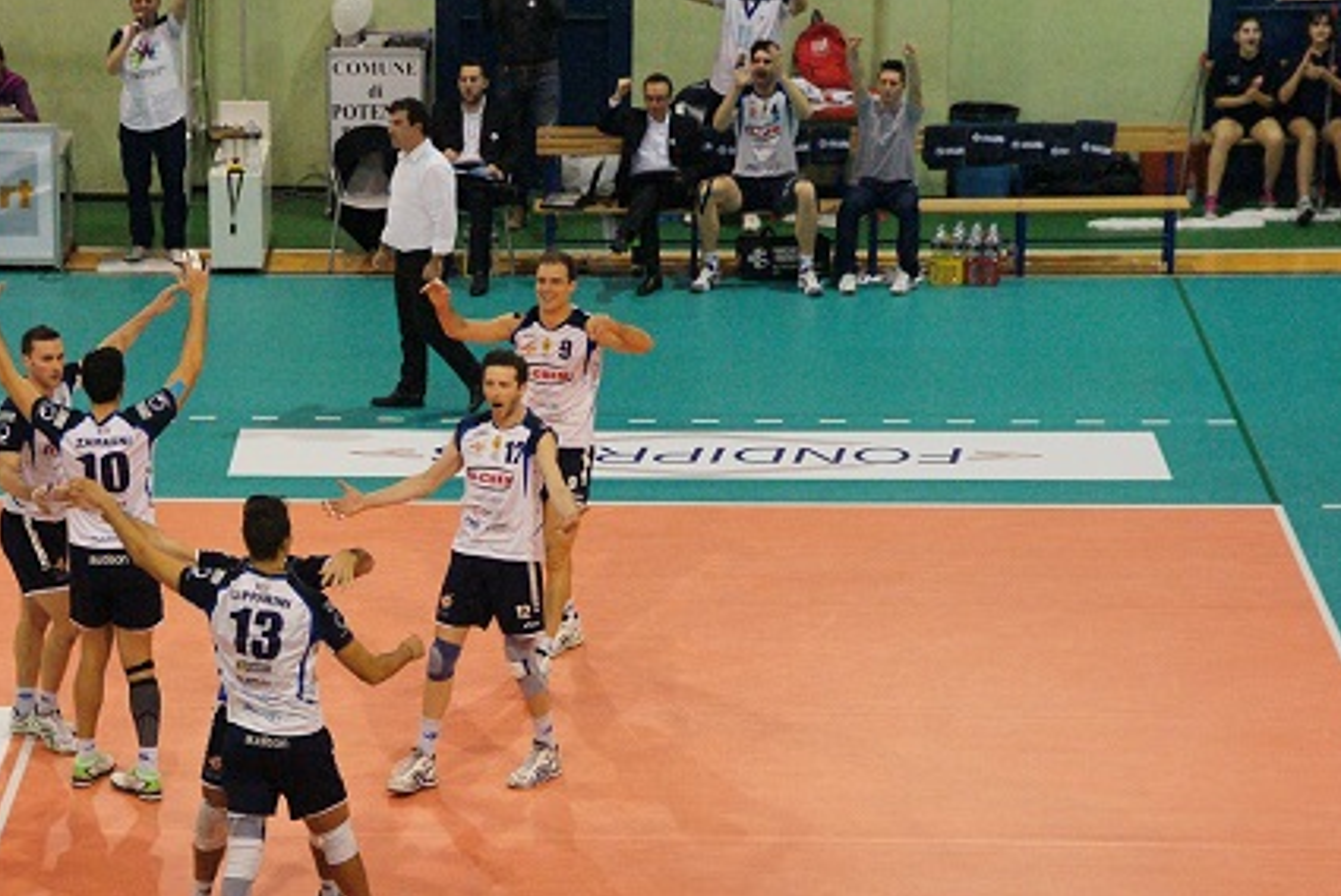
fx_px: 6076
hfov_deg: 12.6
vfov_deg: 8.4
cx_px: 399
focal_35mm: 163
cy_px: 522
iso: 3200
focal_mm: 100
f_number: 4.5
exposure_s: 1/400
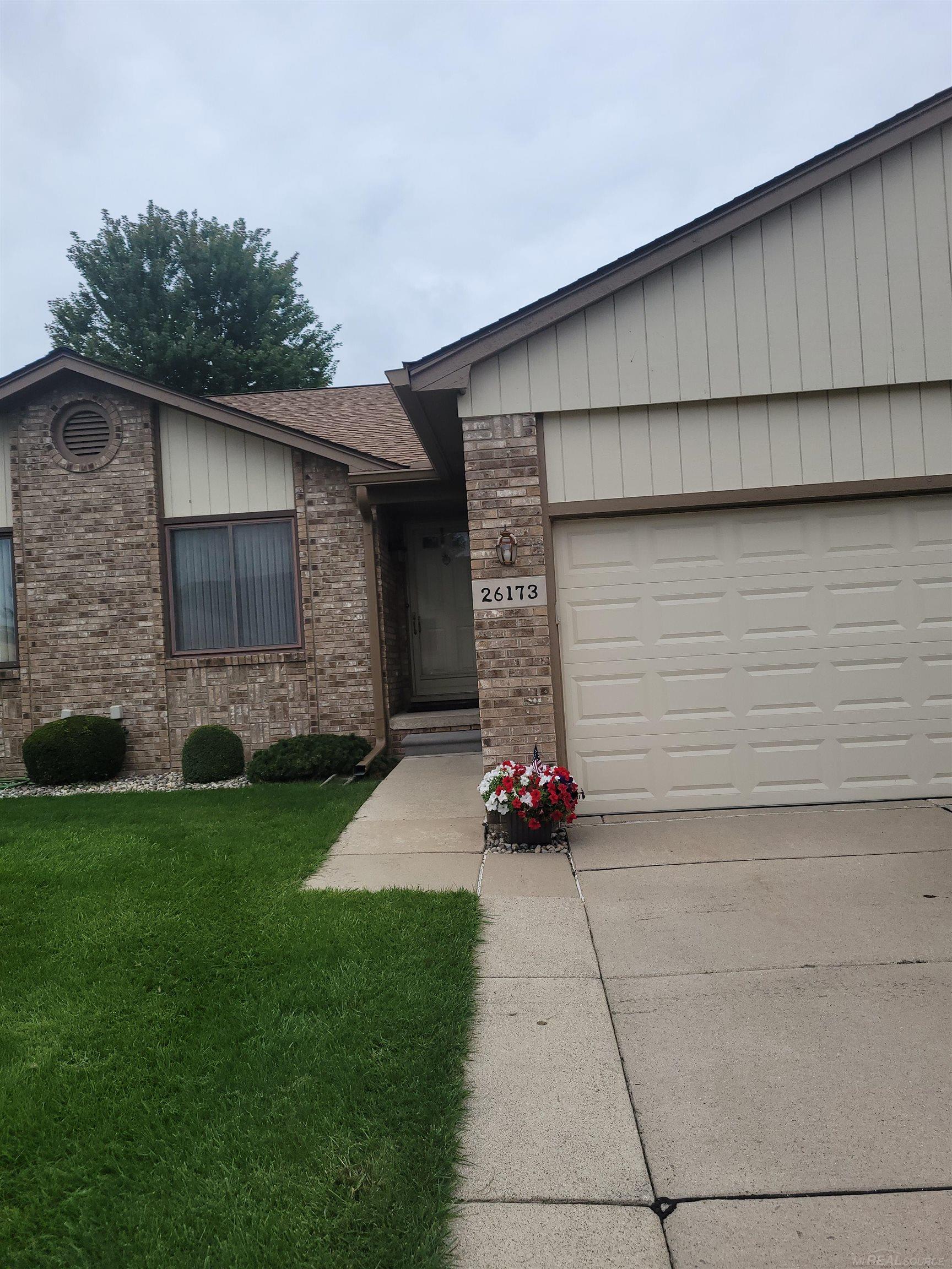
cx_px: 476
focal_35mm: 26
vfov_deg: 67.3
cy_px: 634
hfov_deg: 53.1
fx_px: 953
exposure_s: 1/692
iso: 40
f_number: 1.8
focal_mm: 5.4
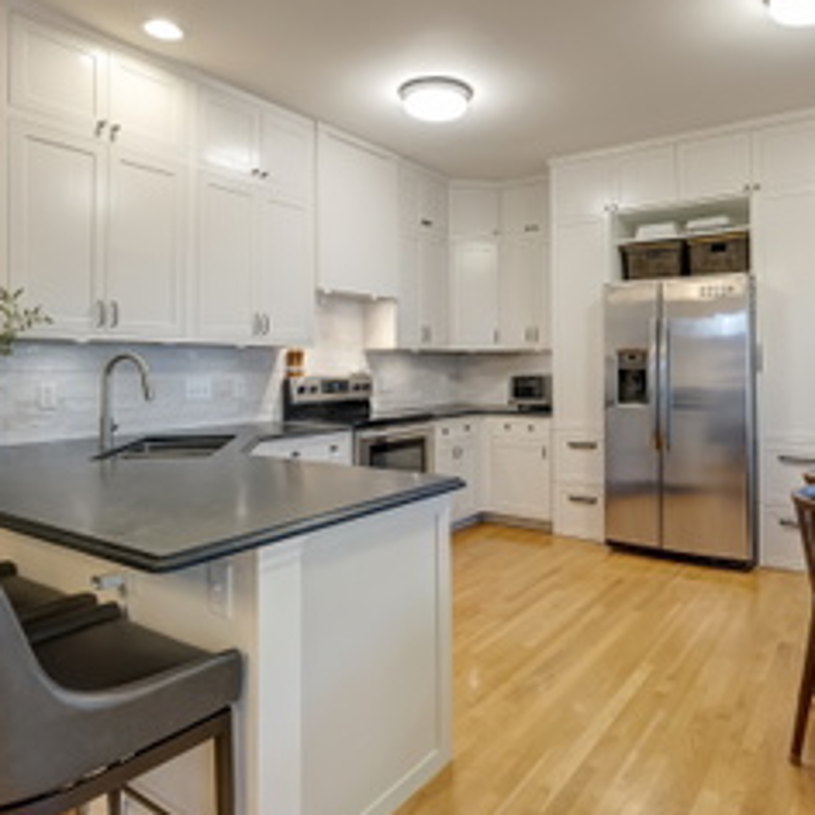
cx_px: 478
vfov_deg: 67.2
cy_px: 382
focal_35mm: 23
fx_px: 613
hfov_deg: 66.8
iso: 3200
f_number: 8
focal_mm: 16
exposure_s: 1/60
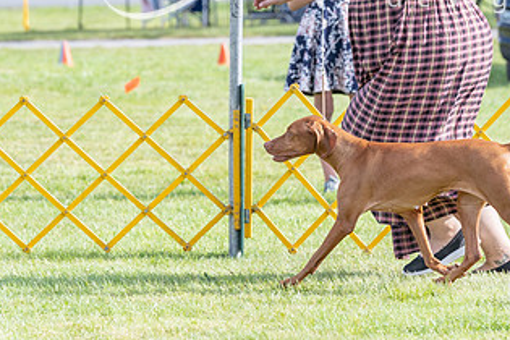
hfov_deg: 6.6
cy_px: 48
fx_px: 4434
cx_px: 335
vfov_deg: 4.4
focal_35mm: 313
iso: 500
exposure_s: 1/1250
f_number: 5.6
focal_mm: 170
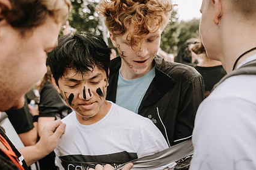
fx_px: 235
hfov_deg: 56.1
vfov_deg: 39.9
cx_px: 87
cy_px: 97
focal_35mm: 33
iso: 180
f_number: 2.8
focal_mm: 24
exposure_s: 1/400
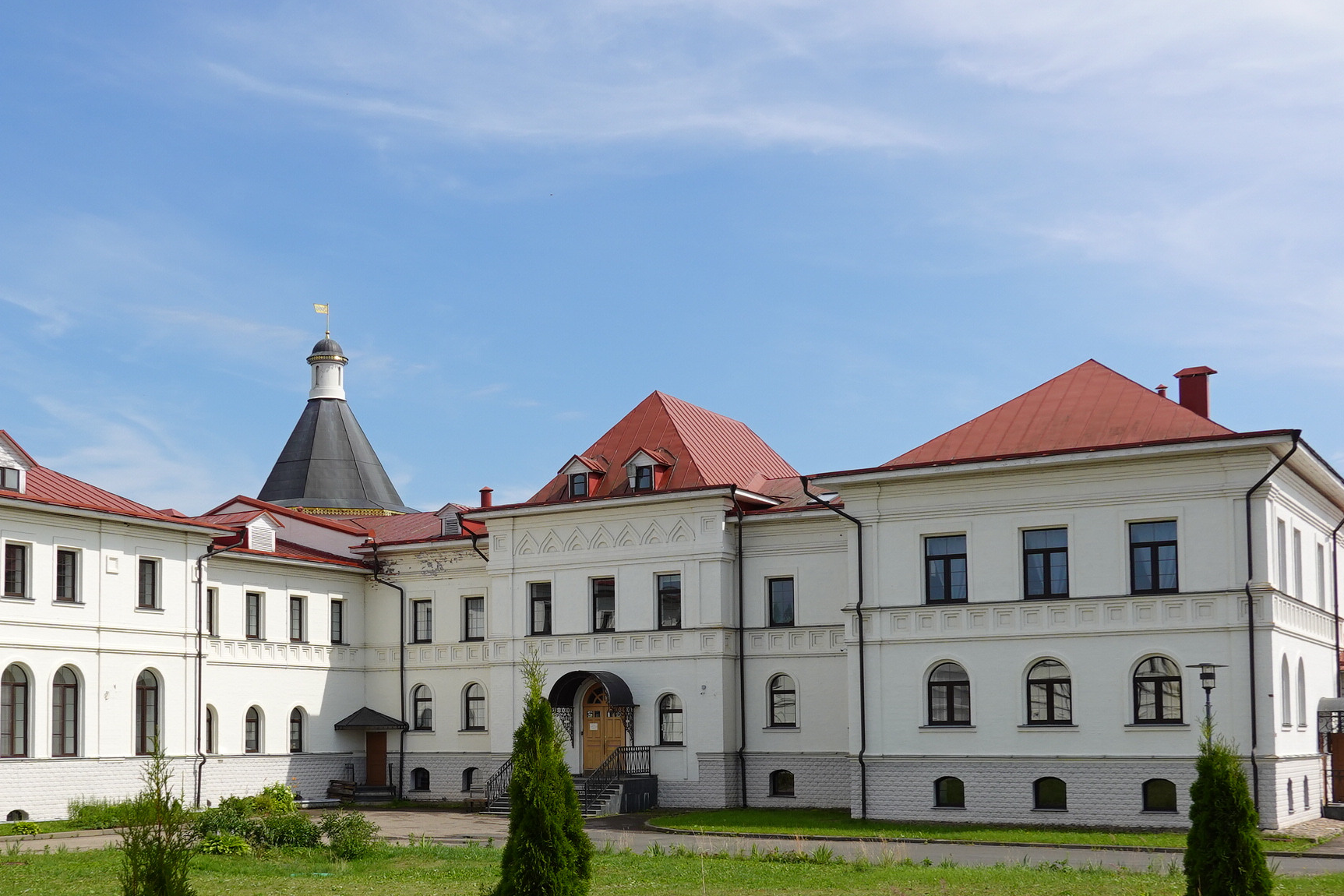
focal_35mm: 46
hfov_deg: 42.3
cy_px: 640
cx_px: 467
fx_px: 1717
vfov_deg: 28.9
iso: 100
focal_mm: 10.83
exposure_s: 1/500
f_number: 5.6
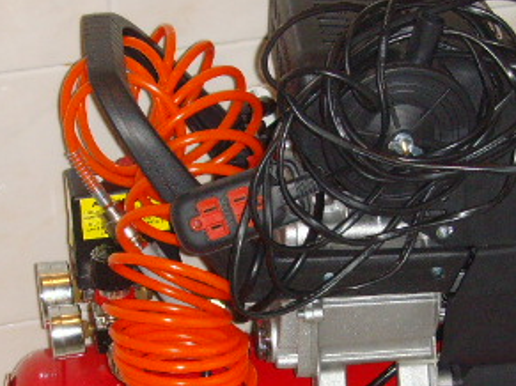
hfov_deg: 17.9
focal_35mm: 110
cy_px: 322
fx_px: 1639
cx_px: 291
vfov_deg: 13.4
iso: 200
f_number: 3.8
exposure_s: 1/45
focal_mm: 8.8
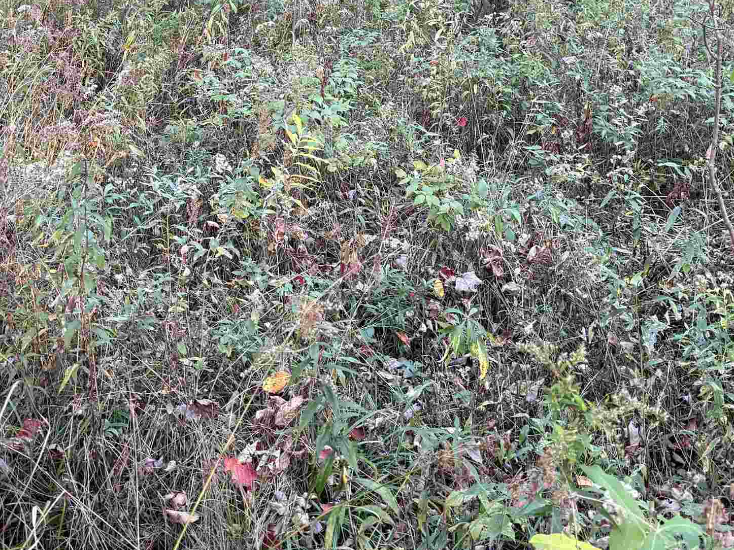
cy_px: -20
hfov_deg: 37.4
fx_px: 1081
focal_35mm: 51
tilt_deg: -3.7
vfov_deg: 26.7
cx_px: 308
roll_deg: +1.2
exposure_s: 1/64
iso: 200
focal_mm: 6.76
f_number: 1.78
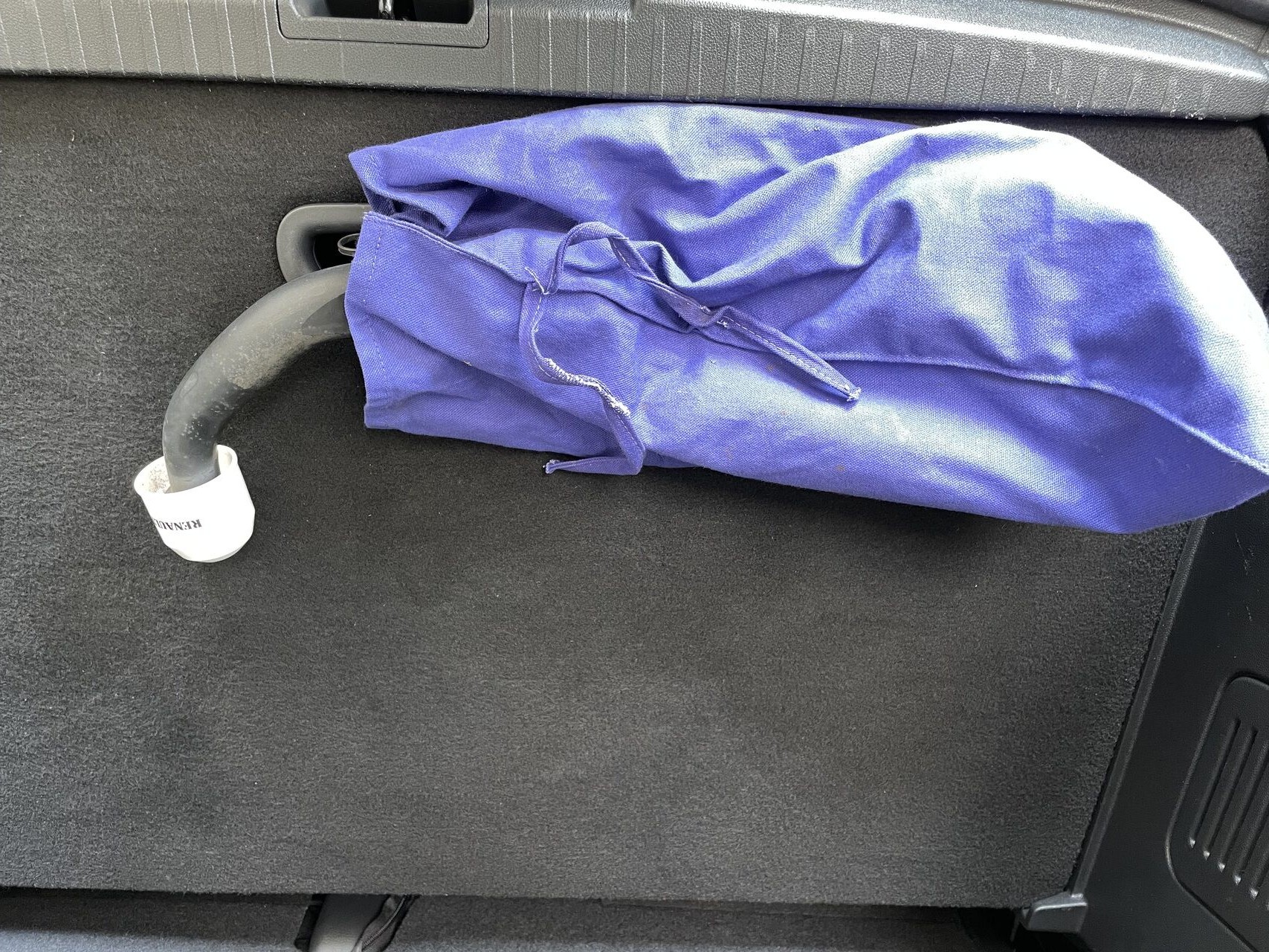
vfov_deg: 53.1
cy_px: 476
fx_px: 953
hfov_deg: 67.3
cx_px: 634
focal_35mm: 26
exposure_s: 1/60
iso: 200
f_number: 1.6
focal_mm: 4.2
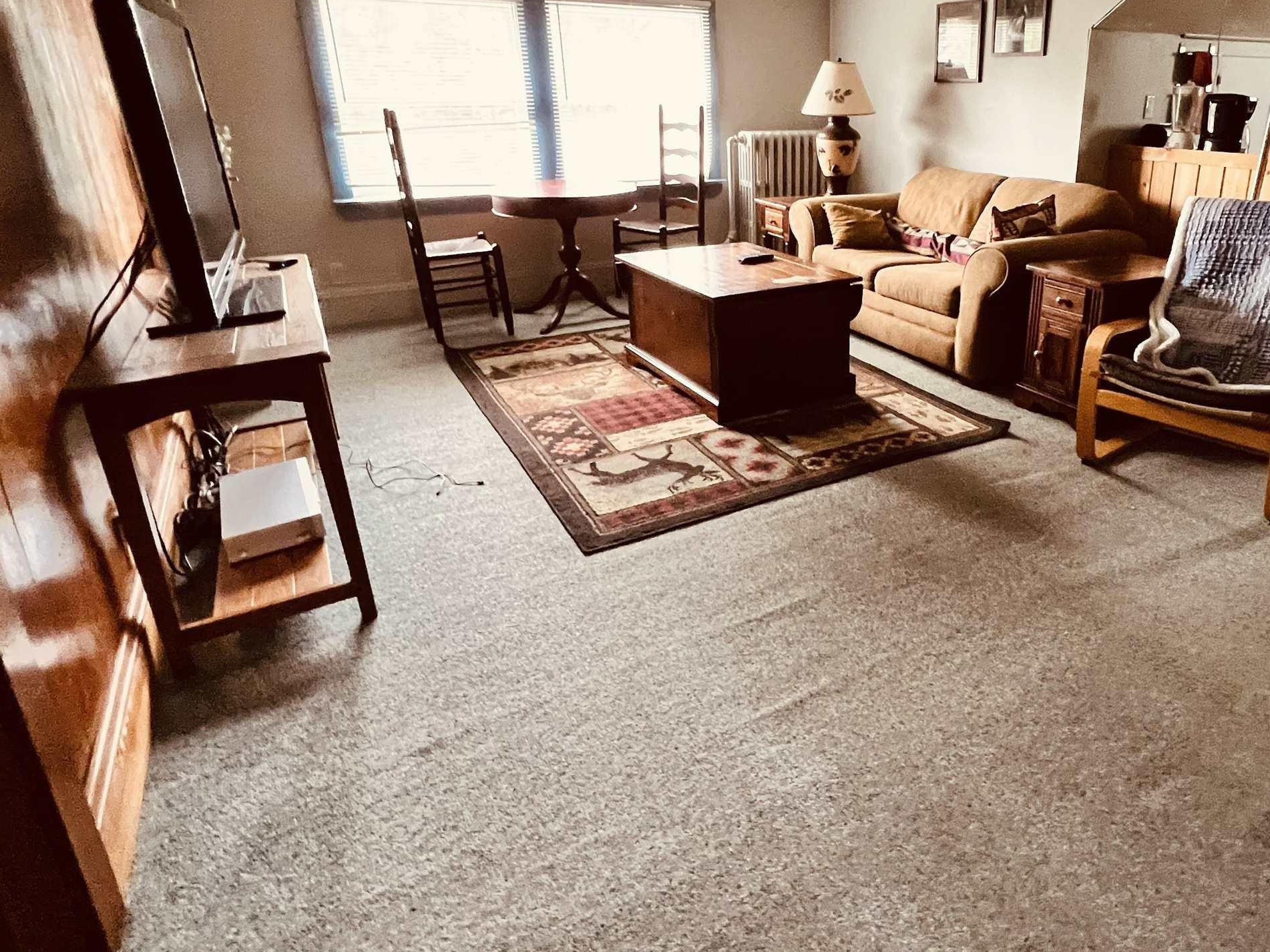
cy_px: 370
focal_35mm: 21
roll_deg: -0.8
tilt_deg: -18.7
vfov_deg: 62.7
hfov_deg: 76.4
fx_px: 770
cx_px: 850
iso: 500
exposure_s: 1/60
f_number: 1.8
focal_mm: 1.57
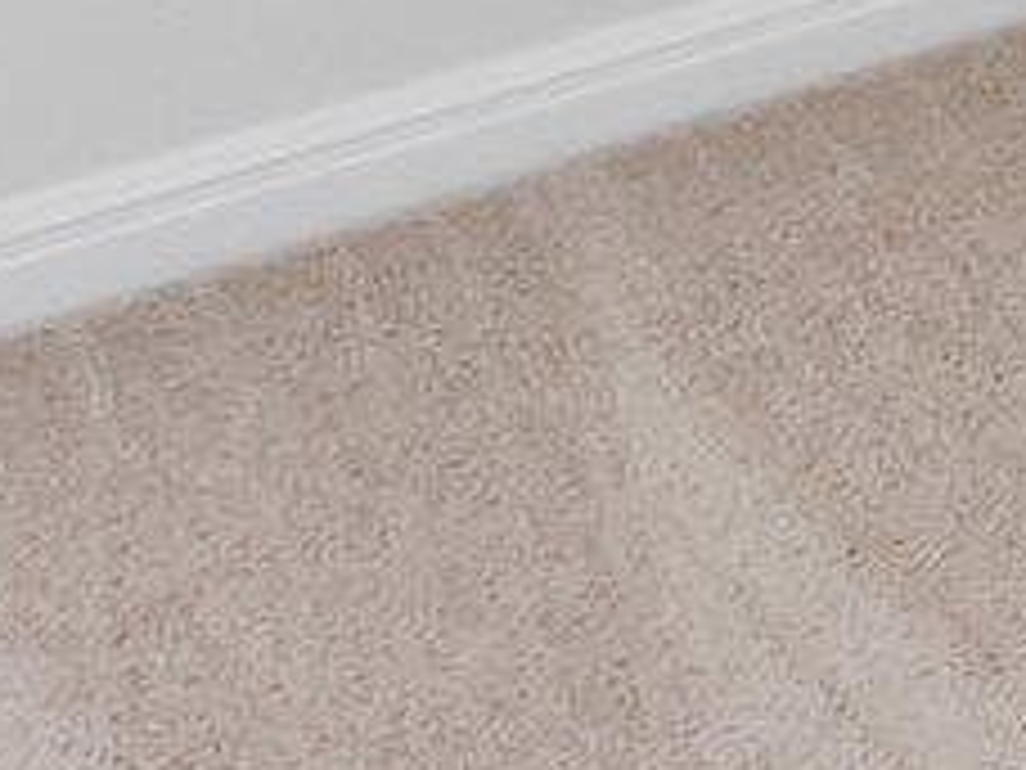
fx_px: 3586
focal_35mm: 121
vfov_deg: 9.3
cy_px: -1648
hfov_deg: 10.1
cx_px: 3357
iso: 400
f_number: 8
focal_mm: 14
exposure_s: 1/160
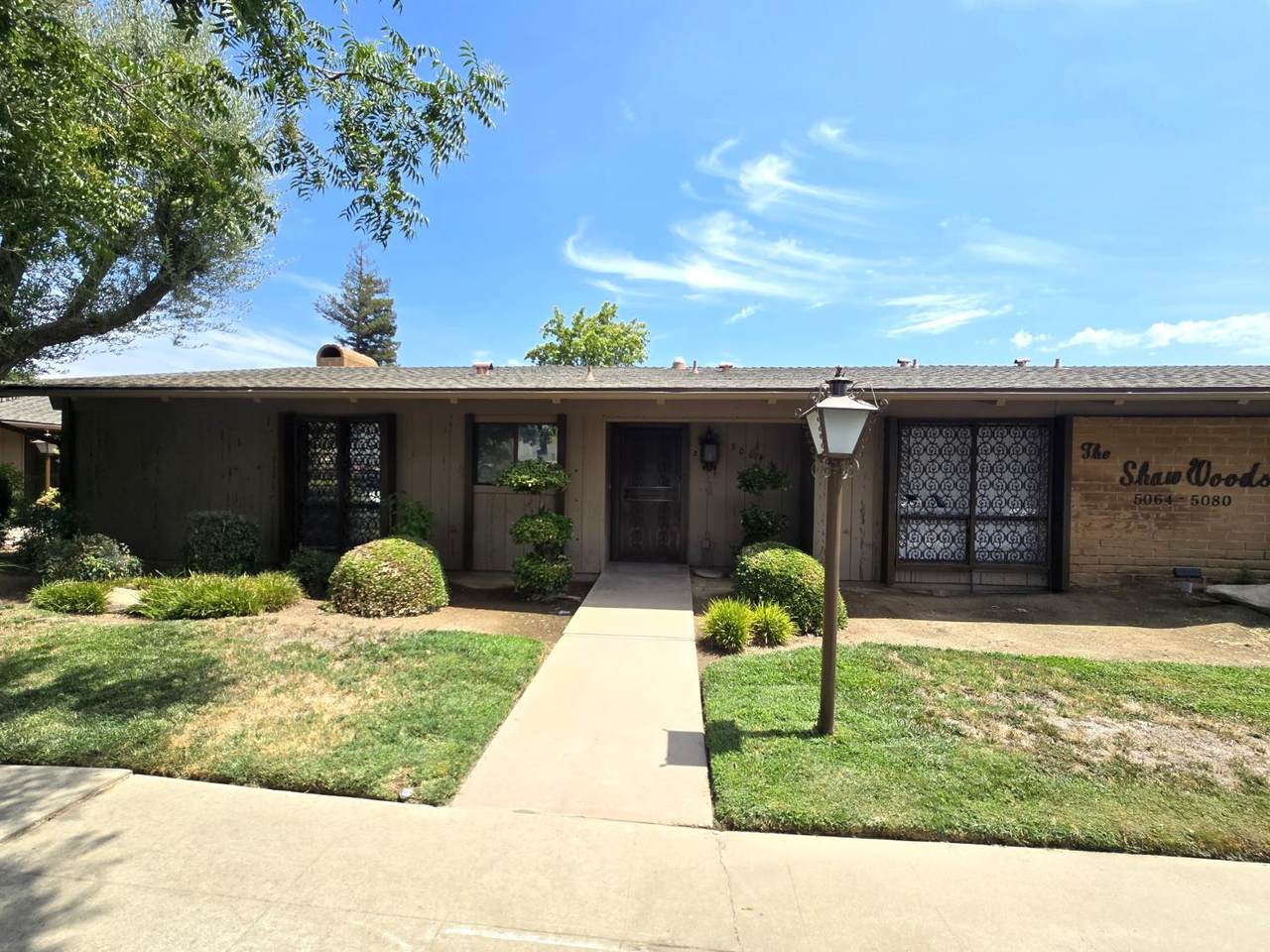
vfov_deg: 89.9
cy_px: 476
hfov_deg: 106.2
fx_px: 477
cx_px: 635
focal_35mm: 13
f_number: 2.2
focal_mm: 2.2
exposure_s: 1/1567
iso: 50
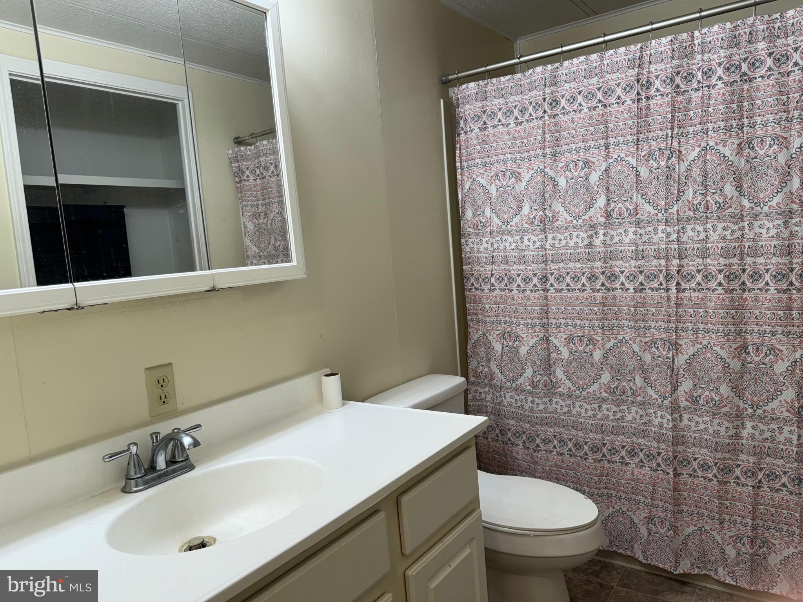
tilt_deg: -6.9
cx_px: 402
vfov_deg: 56.8
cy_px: 301
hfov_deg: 71.6
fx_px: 557
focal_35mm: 24
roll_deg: +3.9
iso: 64
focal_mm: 6.76
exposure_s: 1/120
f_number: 1.78
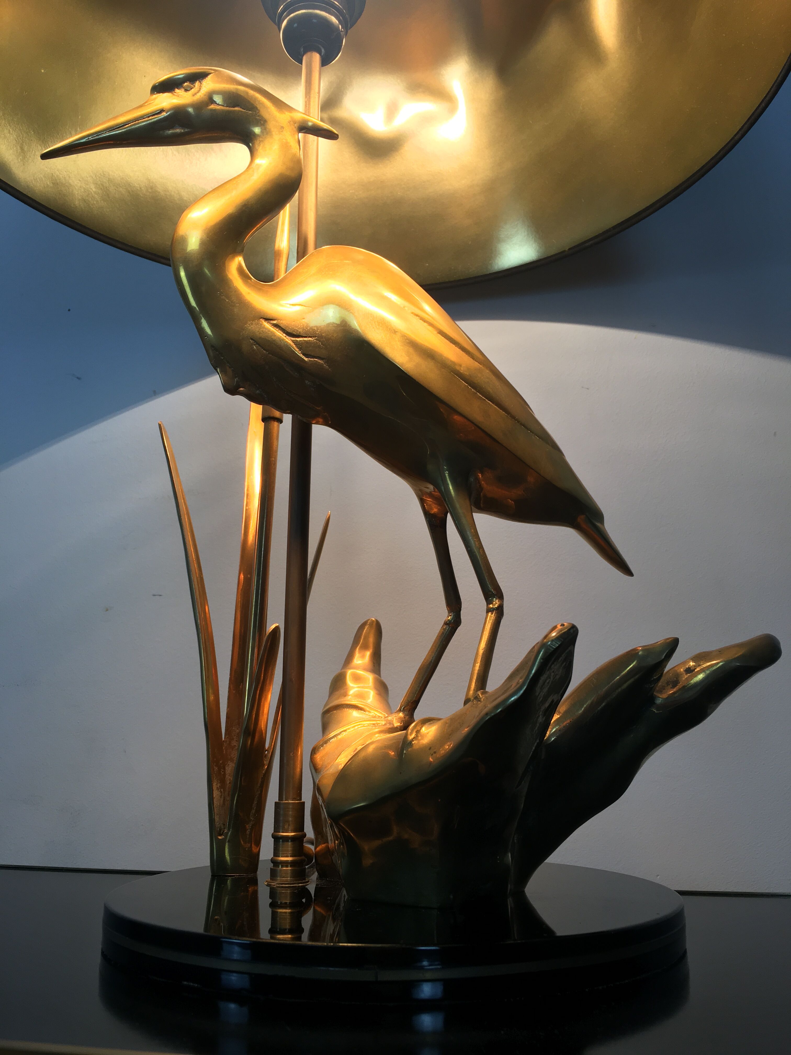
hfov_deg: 48.2
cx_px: 396
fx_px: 884
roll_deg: +0.2
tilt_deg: +12.3
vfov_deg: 61.7
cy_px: 528
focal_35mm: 29
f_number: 2.2
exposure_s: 1/100
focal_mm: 4.15
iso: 32
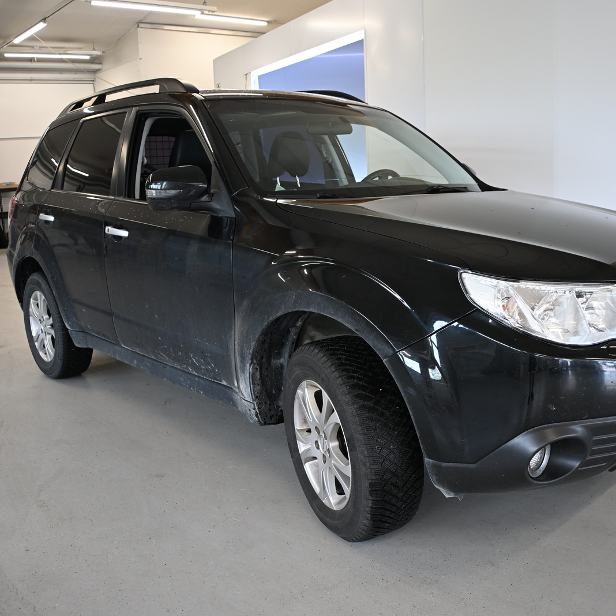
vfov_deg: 29.1
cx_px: 389
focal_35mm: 59
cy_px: 307
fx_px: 1187
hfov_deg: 29.0
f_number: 4.8
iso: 450
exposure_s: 1/125
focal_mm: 30.5
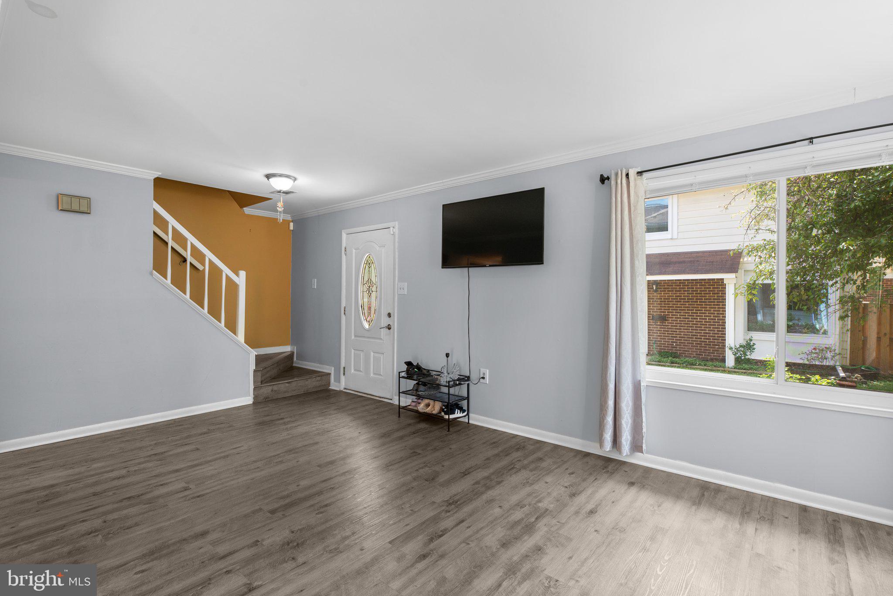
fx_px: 397
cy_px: 298
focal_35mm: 16
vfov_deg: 73.8
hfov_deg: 96.7
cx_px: 446
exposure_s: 1/8
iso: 125
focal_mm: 16
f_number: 8
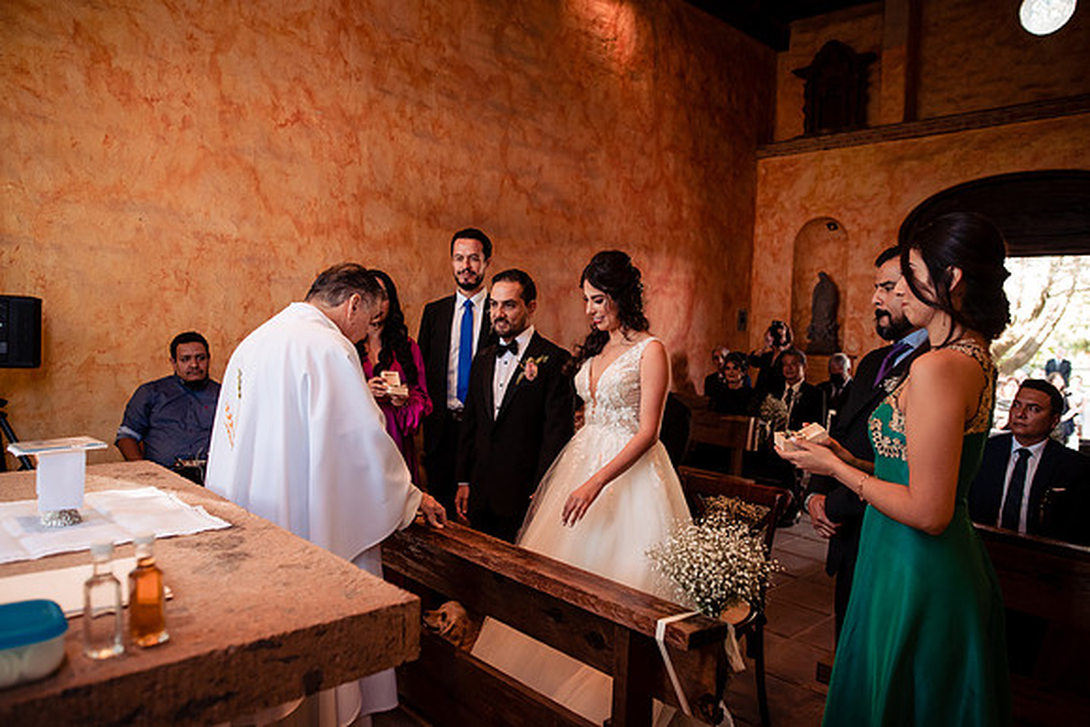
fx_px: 727
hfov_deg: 73.7
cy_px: 364
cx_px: 545
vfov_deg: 53.2
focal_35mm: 24
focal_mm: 24
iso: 1250
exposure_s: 1/200
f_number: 2.8
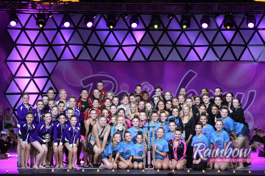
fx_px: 824
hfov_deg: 18.3
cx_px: 132
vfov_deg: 12.2
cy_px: 88
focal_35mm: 112
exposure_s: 1/500
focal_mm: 112
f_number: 4
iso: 4000
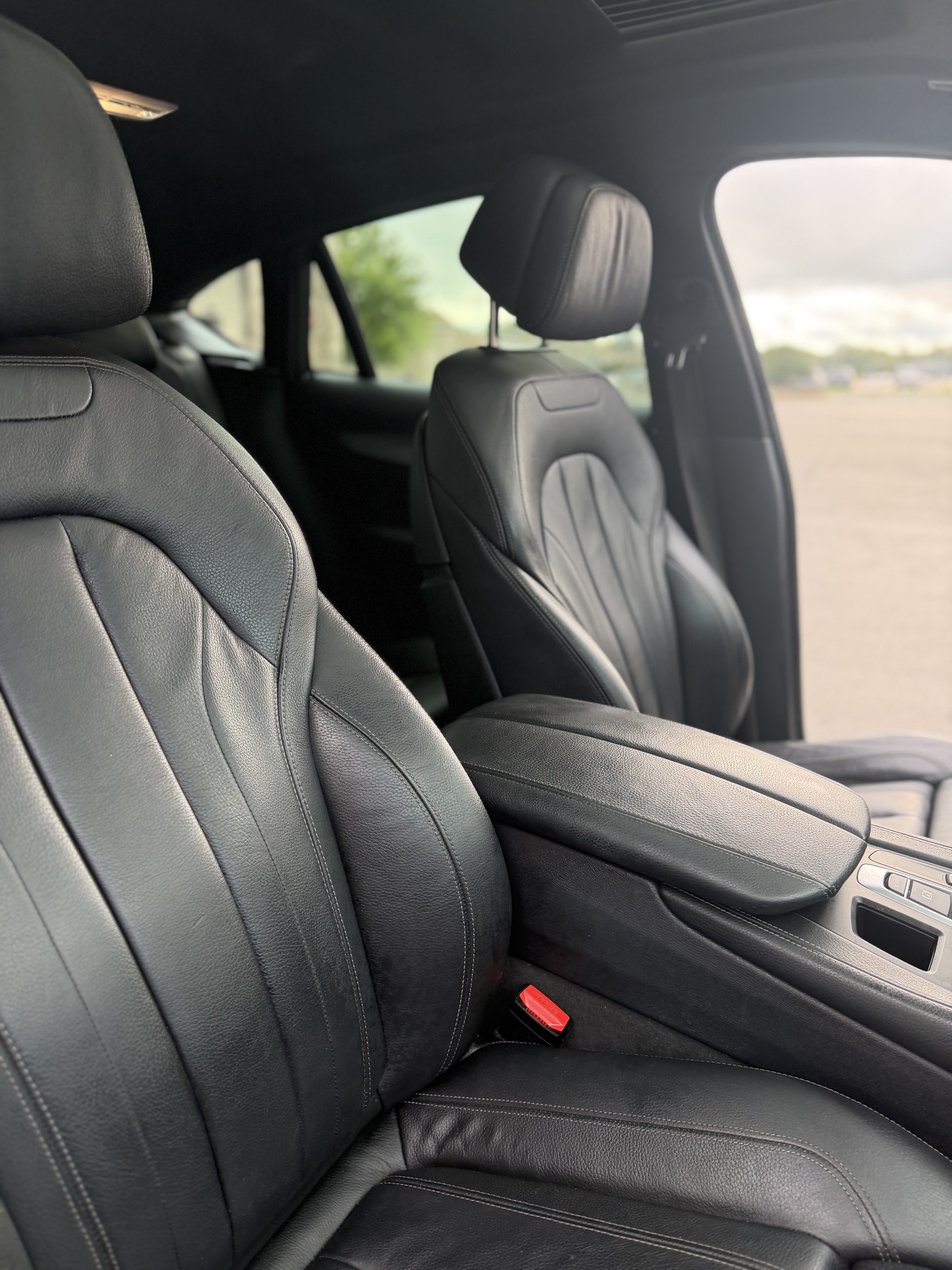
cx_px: 476
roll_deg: +0.6
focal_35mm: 24
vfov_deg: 71.6
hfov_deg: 56.8
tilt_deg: -16.7
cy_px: 635
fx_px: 880
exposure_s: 1/177
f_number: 1.78
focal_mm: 6.76
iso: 125
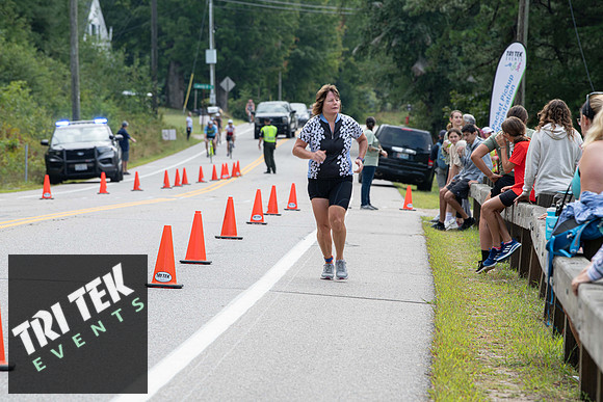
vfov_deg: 6.9
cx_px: 302
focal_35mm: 200
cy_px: 201
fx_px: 3351
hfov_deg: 10.3
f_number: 8
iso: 200
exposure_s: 1/100
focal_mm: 200
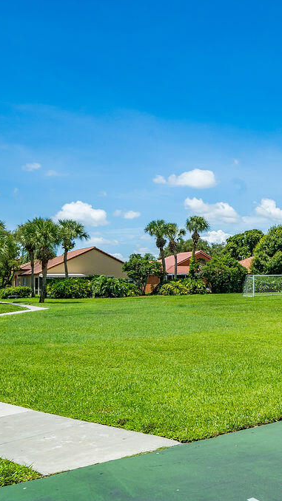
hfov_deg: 28.5
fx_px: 506
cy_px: 251
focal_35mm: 38
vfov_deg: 52.8
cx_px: 304
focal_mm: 24
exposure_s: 1/1000
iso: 640
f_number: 9
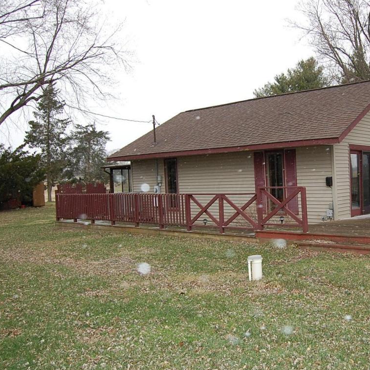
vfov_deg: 47.2
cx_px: 271
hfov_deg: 45.8
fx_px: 423
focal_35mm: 35
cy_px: 186
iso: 280
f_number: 5.6
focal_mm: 18
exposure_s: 1/500
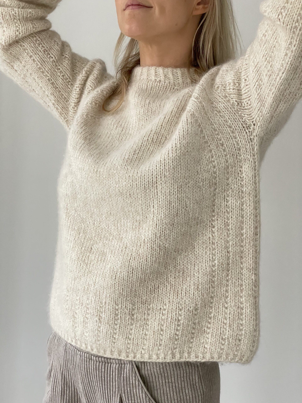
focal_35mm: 52
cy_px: 202
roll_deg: -2.4
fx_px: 605
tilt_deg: -2.7
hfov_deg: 28.0
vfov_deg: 36.8
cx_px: 151
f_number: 2
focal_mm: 6
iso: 400
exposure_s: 1/60
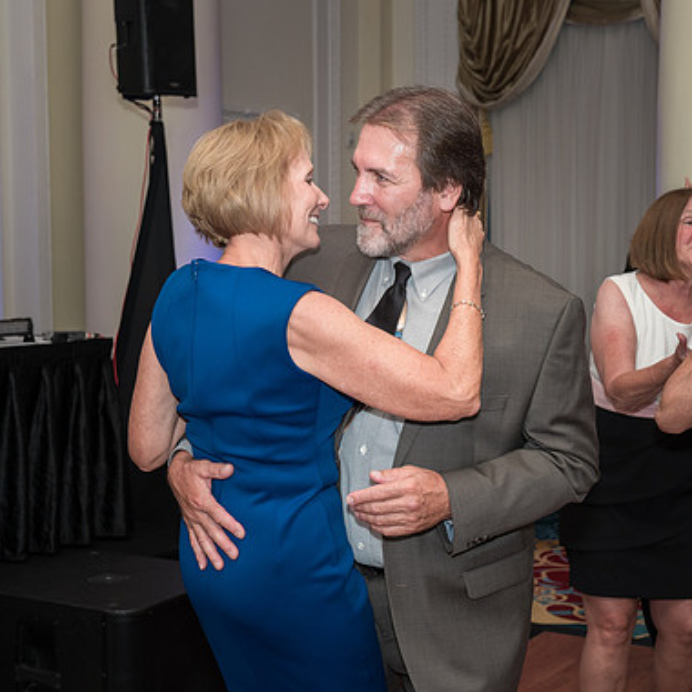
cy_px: 384
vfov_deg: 27.7
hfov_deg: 27.7
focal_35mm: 62
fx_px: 1402
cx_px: 371
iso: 1000
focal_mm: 42
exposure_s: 1/200
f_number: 5.6
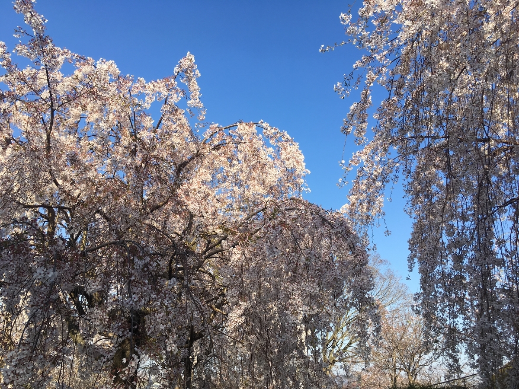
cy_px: 194
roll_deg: -3.9
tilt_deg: +21.0
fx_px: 435
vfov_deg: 48.2
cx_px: 260
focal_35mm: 29
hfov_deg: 61.7
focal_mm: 4.15
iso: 25
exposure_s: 1/962
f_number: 2.2
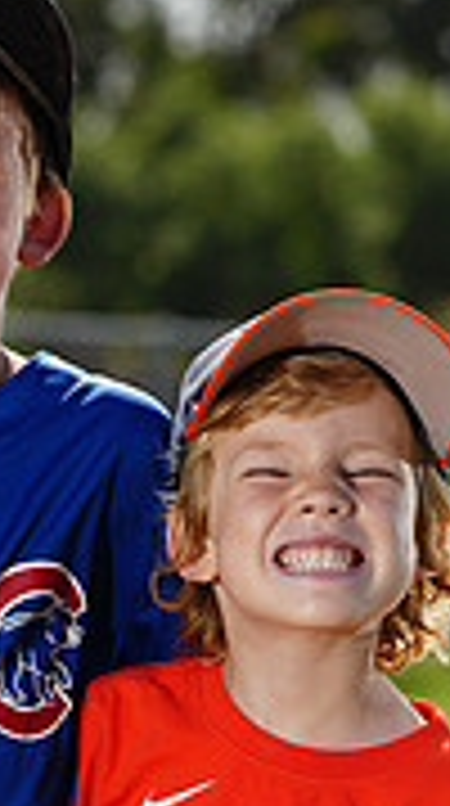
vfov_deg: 5.6
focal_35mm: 381
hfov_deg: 3.2
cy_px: 1027
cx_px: 34
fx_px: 8124
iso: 50
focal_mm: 112
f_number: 5
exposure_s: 1/250
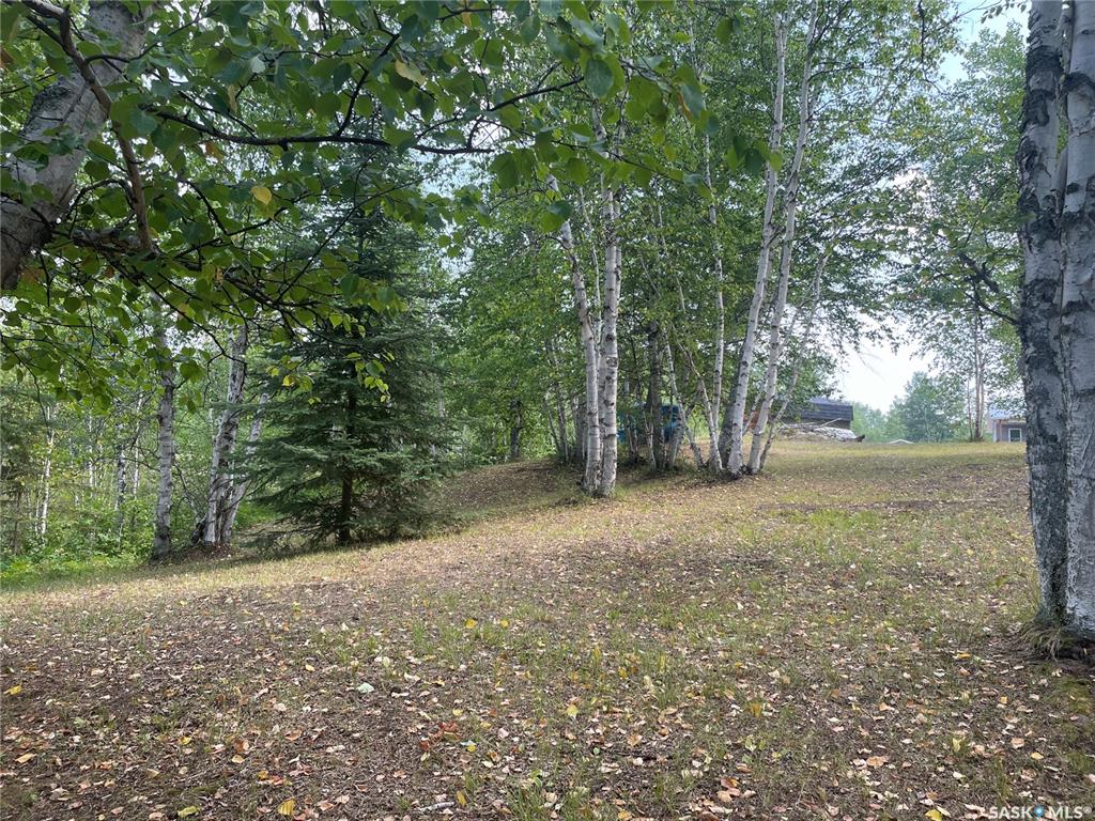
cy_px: 410
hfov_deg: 67.3
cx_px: 548
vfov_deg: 53.1
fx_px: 822
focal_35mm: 26
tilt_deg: +7.6
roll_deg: -2.4
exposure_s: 1/475
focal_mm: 4.2
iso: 32
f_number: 1.6
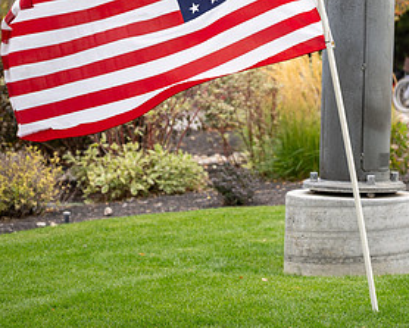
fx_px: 1939
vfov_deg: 9.6
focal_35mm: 160
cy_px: 45
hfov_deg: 12.0
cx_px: 310
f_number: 2.8
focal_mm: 70
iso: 80
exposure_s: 1/125
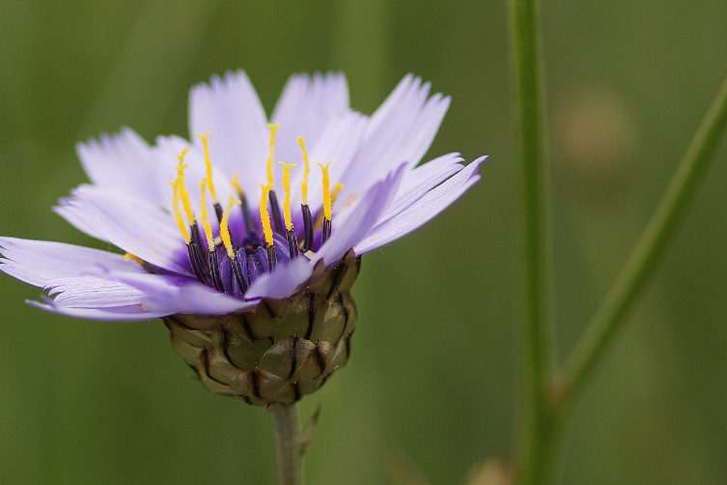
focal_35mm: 239
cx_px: 185
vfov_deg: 5.7
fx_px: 4826
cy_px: 324
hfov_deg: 8.6
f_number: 2.8
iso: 100
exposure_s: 1/640
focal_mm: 100
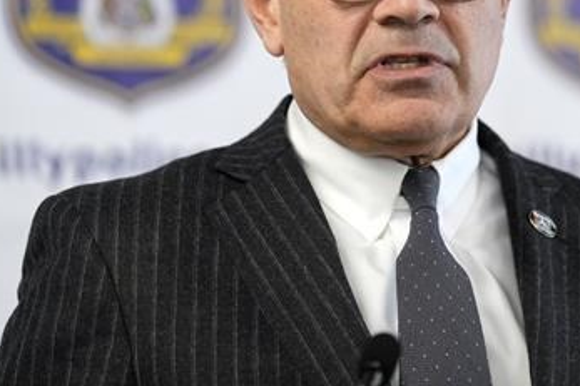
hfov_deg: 5.5
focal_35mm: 375
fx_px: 6039
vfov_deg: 3.7
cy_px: 39
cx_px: 413
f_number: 2.8
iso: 2000
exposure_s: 1/400
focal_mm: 200
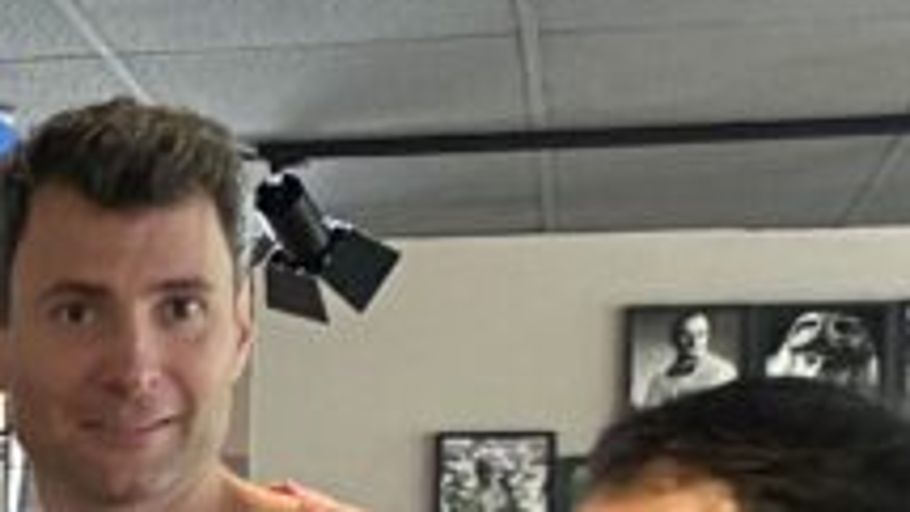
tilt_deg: -2.9
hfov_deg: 11.7
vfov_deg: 7.5
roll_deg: -1.0
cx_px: -1084
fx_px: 3813
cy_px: 791
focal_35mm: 158
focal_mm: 4.25
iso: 320
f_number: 1.8
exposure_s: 1/33
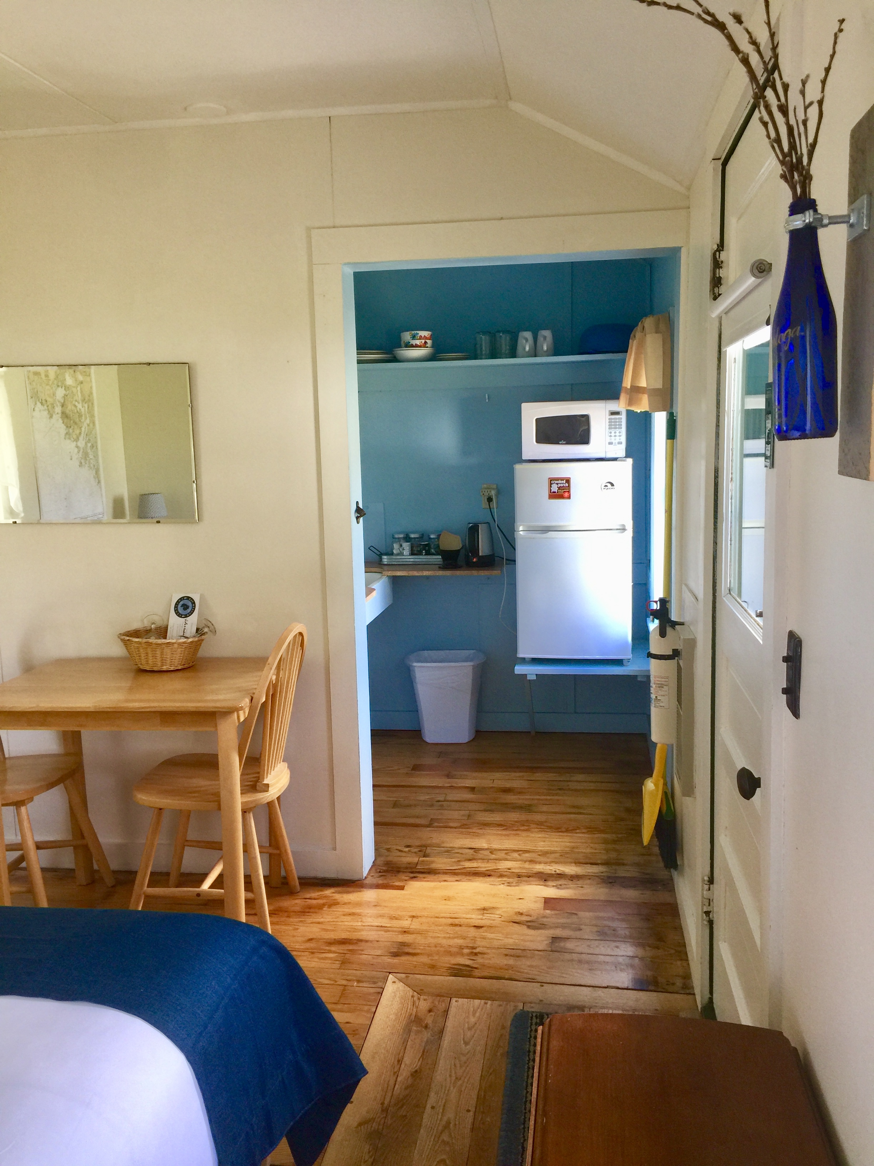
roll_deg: +1.9
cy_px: 583
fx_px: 976
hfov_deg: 48.2
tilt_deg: -7.0
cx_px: 437
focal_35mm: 29
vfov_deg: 61.7
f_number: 2.2
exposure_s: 1/30
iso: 32
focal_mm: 4.15
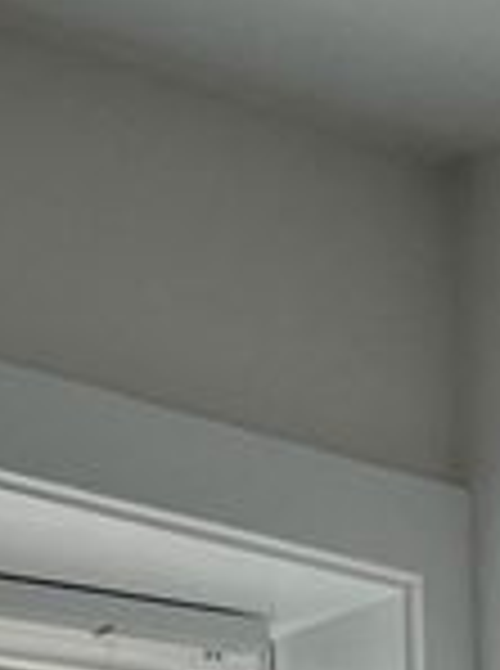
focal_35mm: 252
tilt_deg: -0.9
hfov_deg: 5.8
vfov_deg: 7.0
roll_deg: +0.9
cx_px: -81
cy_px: 2095
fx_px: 4874
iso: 40
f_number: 1.6
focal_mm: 5.1
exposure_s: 1/238
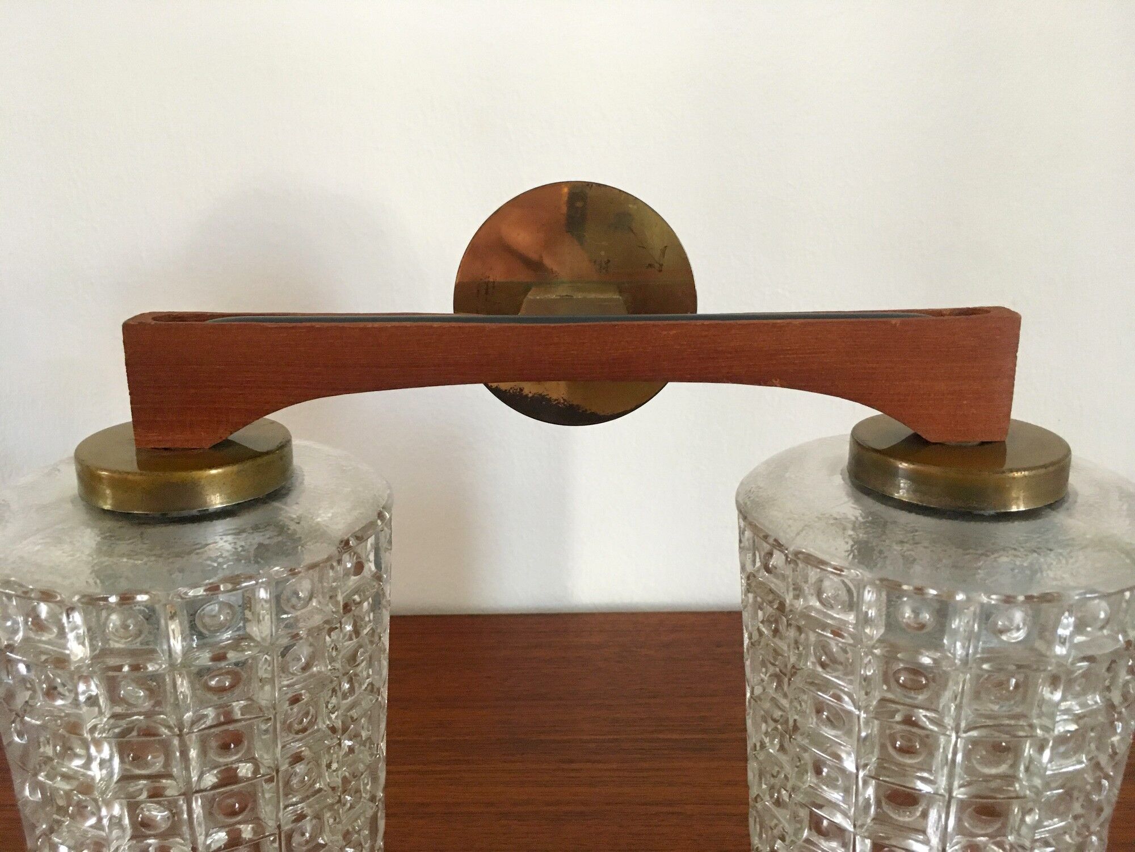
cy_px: 426
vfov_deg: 48.2
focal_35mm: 29
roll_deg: +0.3
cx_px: 568
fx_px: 951
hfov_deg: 61.7
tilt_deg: -17.6
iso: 250
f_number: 2.2
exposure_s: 1/33
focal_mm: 4.15
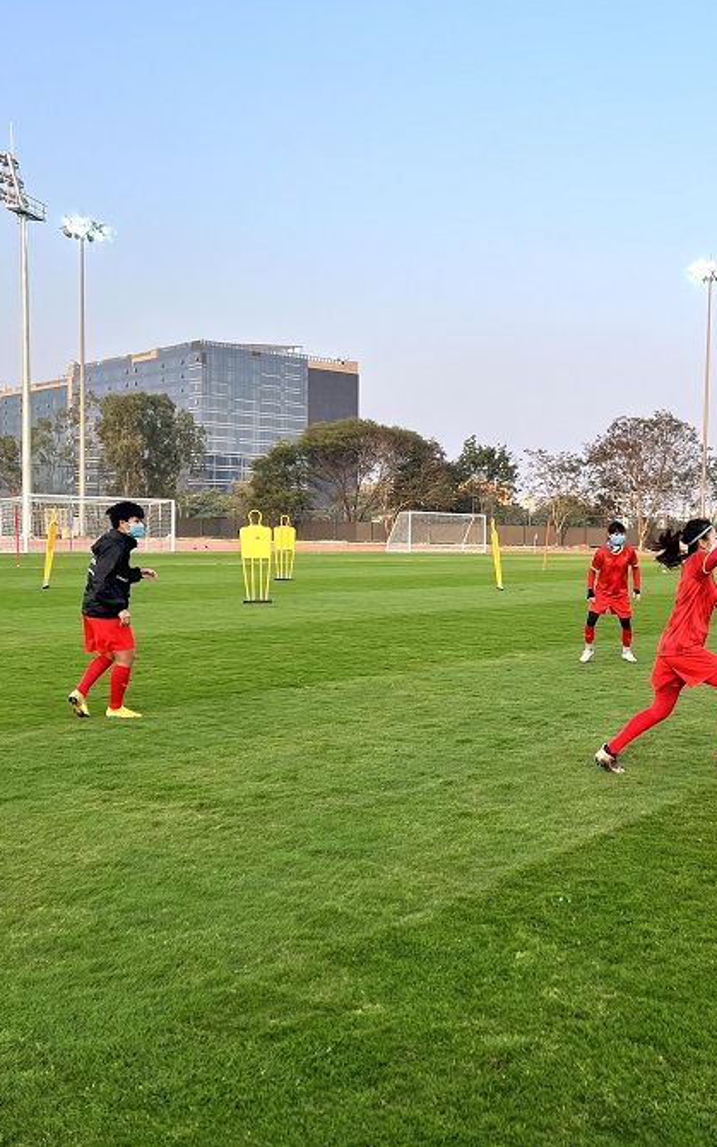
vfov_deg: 52.7
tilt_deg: -2.6
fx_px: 1156
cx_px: 628
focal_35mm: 37
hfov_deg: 32.9
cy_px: 571
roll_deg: -1.2
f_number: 1.5
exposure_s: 1/982
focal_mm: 5.7
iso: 50
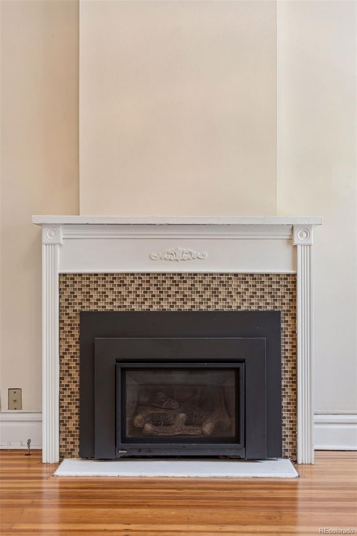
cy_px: 268
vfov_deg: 40.3
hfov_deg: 27.5
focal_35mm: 49
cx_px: 178
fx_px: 729
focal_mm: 49
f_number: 9
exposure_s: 1/10
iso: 400
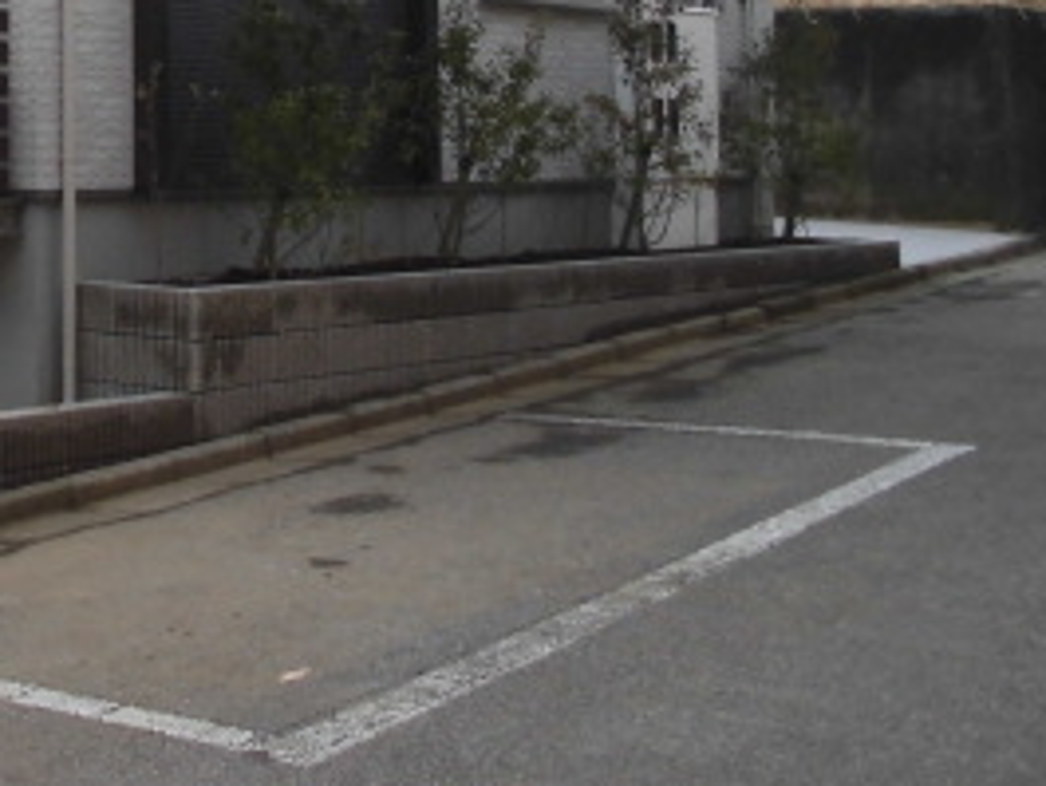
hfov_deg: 25.2
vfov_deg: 19.9
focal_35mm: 70
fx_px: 2116
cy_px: -134
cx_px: -189
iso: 100
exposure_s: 1/125
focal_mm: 5.3
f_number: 3.7
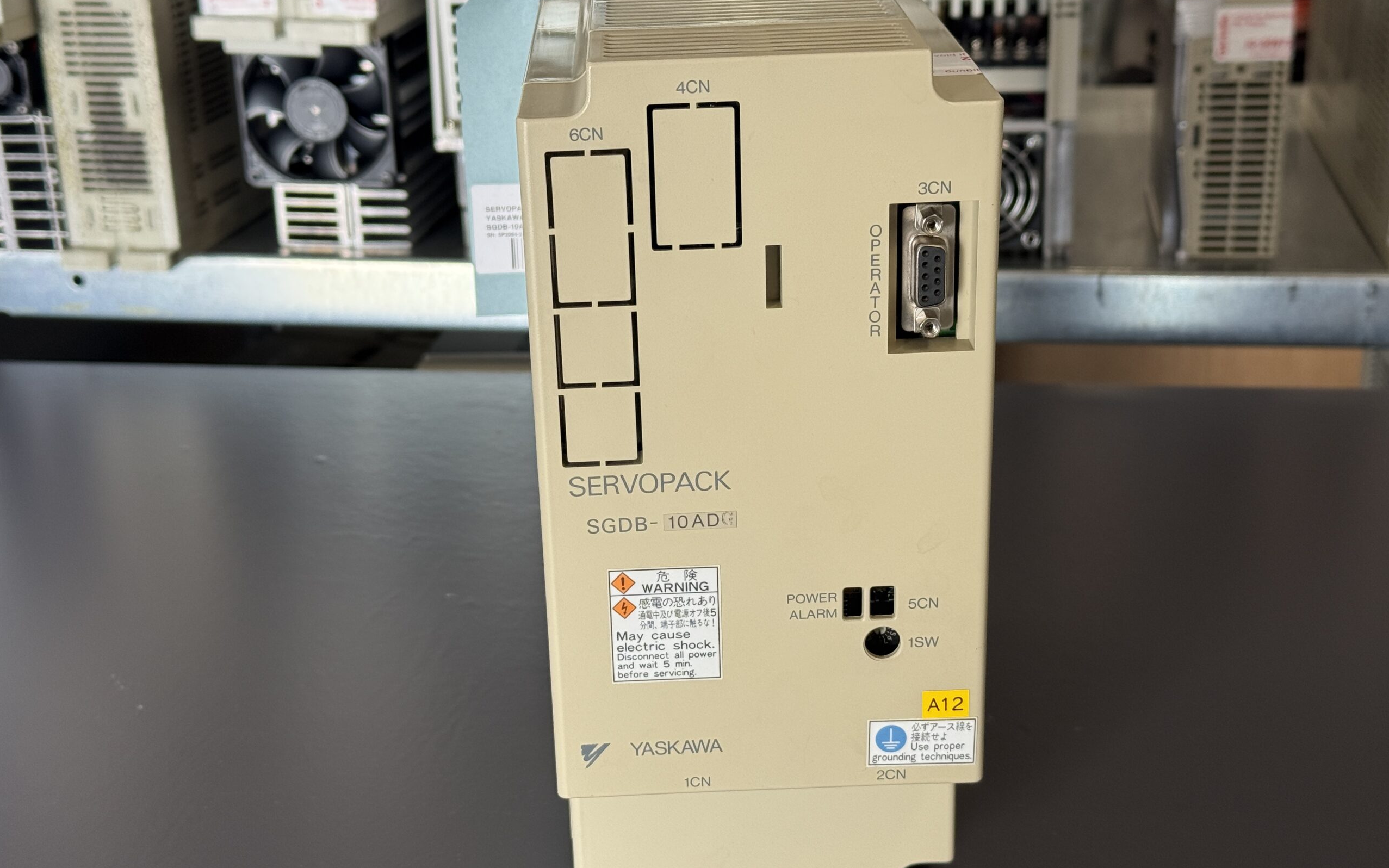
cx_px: 694
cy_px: 438
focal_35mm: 51
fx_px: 1931
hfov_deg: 39.6
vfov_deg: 25.3
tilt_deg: -21.7
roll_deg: +2.1
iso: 50
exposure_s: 1/121
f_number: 1.78
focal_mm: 6.76
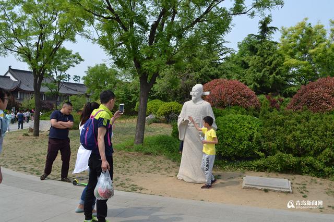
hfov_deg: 53.2
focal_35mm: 36
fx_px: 334
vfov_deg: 36.8
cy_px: 111
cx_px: 167
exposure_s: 1/250
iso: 100
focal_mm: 24
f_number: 8
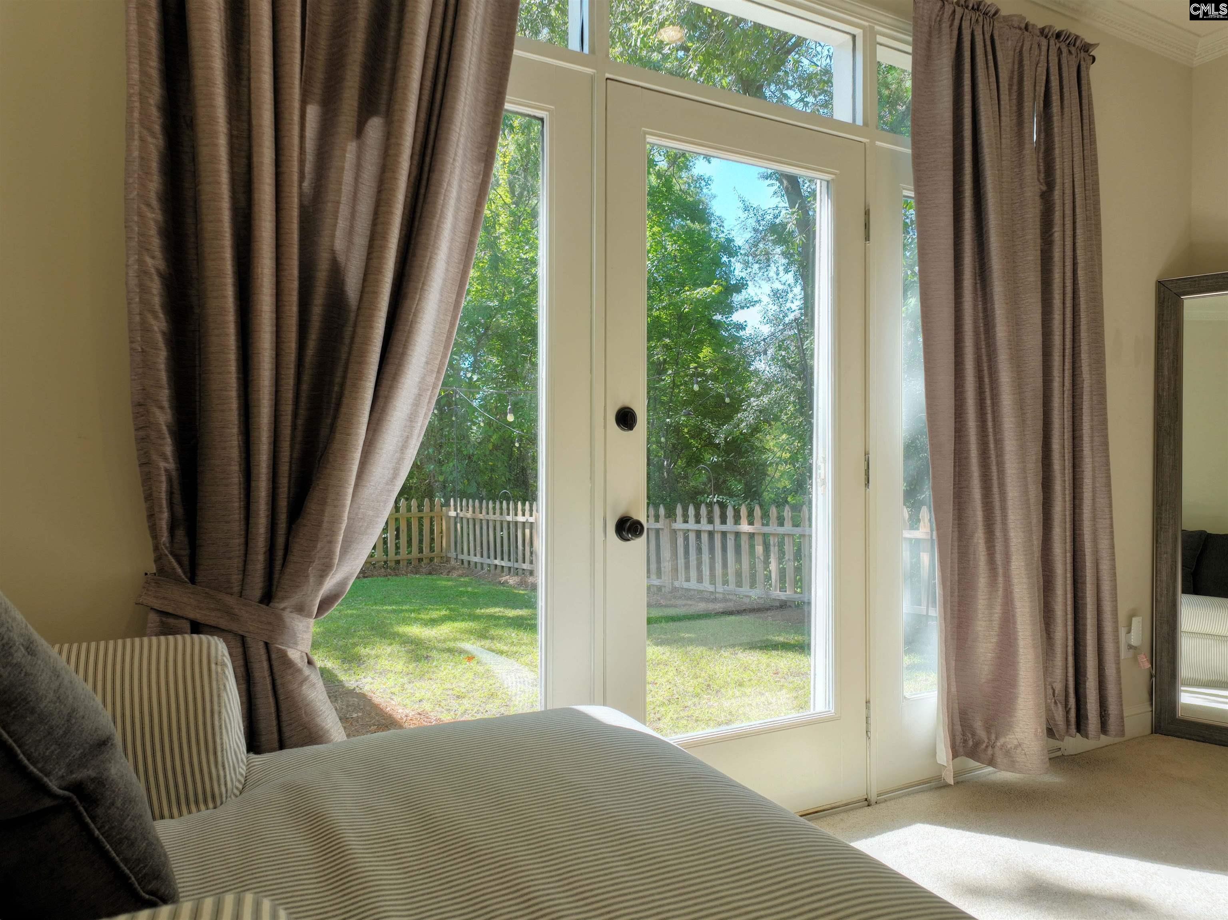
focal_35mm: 24
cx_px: 614
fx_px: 851
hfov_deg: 71.6
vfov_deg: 56.8
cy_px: 460
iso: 420
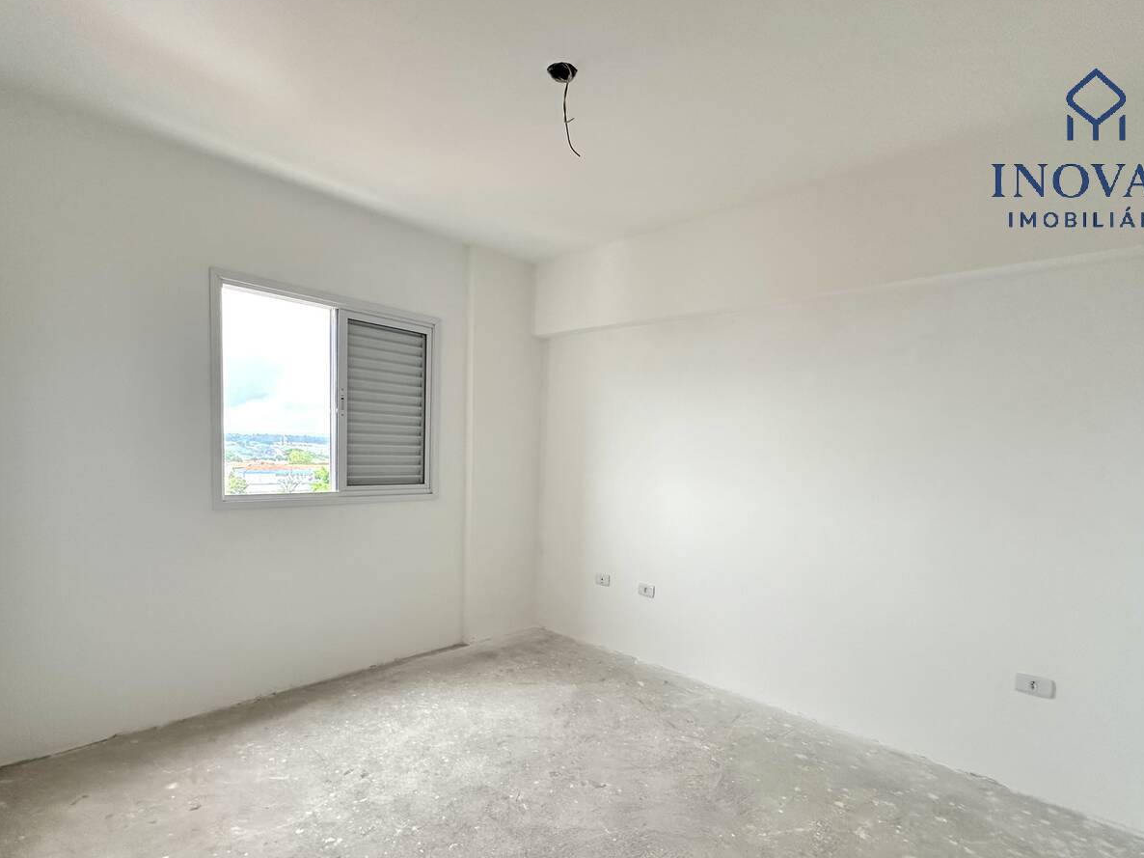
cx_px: 586
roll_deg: -2.3
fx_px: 562
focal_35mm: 17
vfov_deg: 74.3
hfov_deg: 91.0
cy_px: 491
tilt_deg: -4.1
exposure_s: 1/99
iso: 125
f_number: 2.2
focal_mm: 2.22
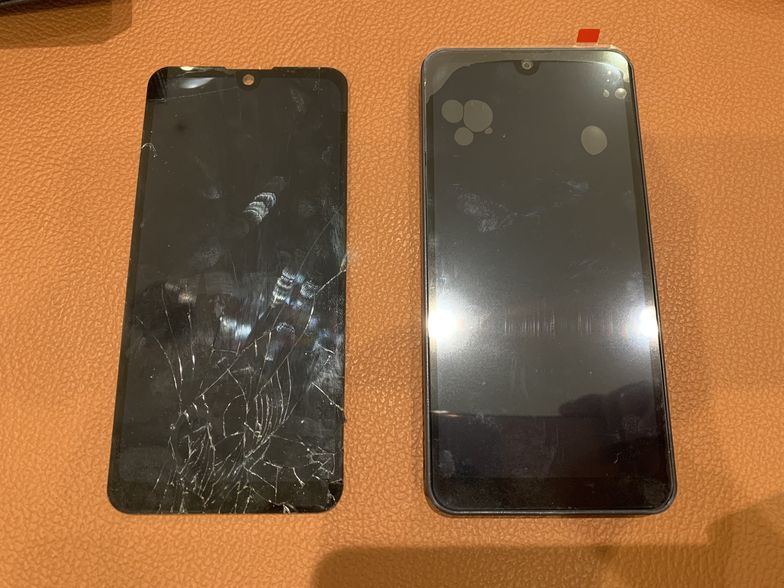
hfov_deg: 67.3
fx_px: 589
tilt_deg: -76.6
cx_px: 392
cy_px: 294
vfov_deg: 53.1
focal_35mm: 26
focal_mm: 4.25
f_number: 1.8
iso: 250
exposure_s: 1/50
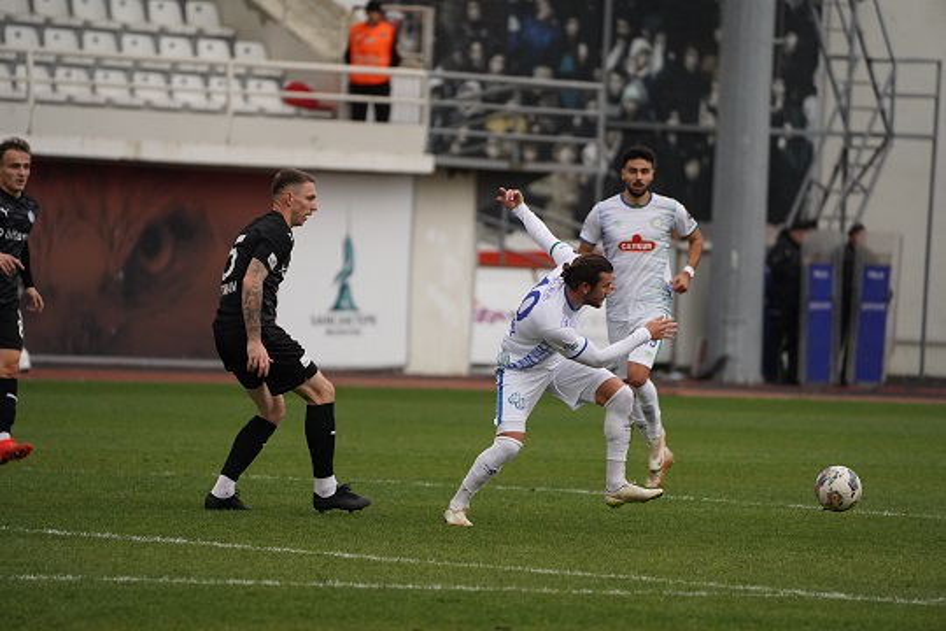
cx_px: 473
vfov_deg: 3.4
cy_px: 316
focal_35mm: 400
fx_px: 10510
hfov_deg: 5.2
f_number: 5.6
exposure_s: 1/2000
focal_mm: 400
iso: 4000
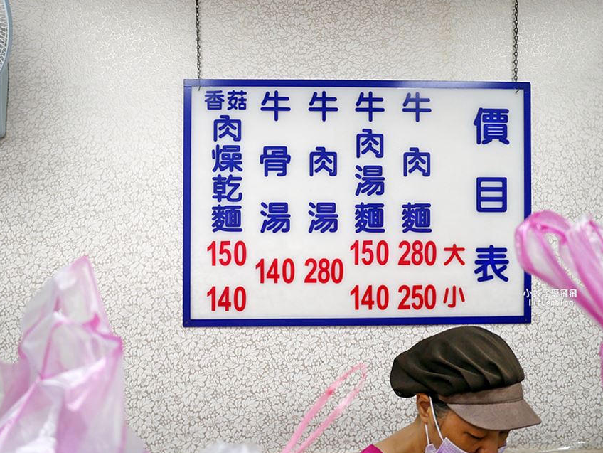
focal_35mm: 33
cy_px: 193
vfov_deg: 42.9
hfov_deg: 55.3
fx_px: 575
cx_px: 294
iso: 200
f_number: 2.5
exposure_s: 1/100
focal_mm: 14
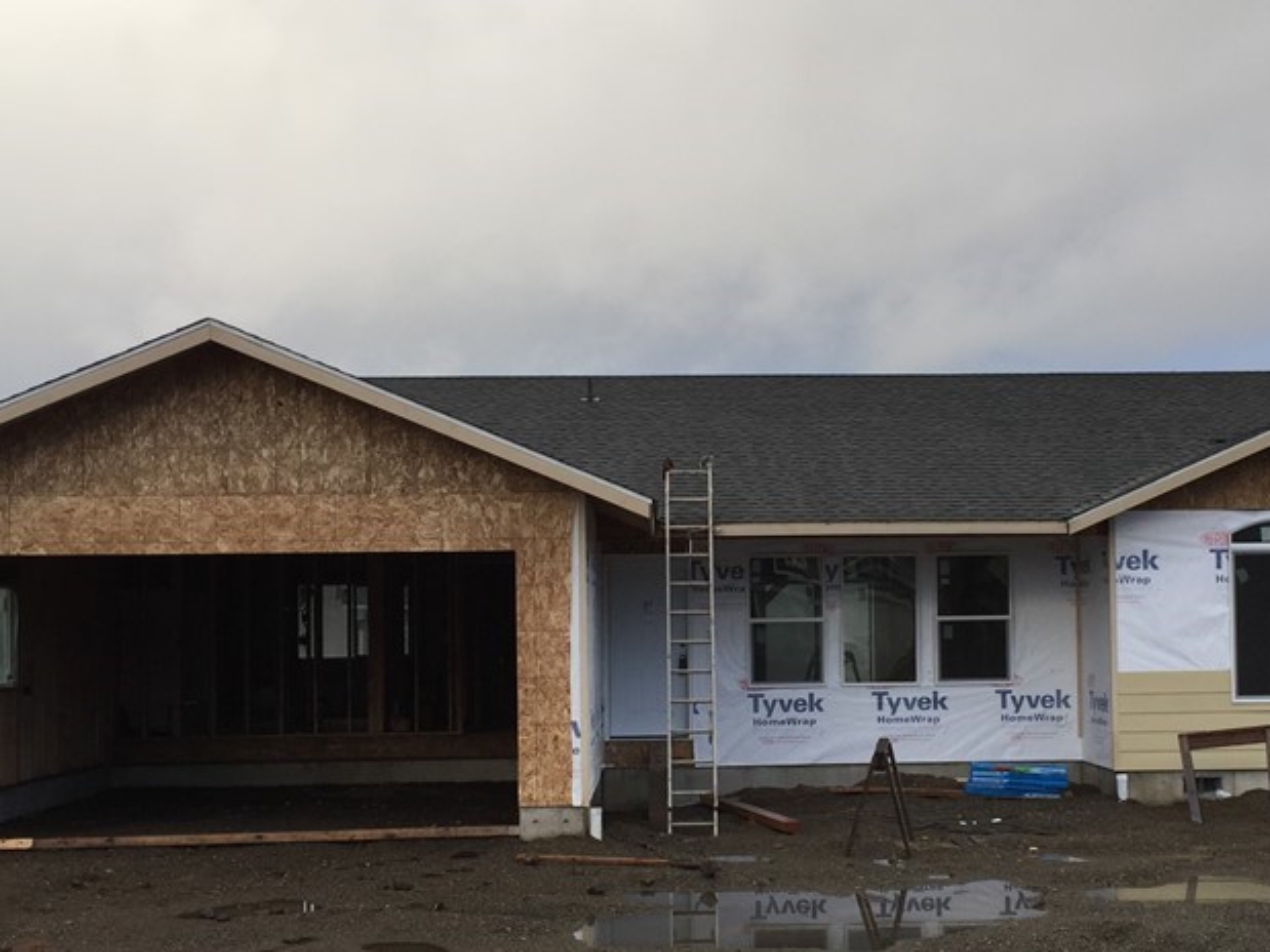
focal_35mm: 48
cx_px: 755
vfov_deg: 30.1
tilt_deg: +3.6
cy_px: 591
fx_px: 1761
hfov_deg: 39.5
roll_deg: +1.0
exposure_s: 1/391
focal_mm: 4.15
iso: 32
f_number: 2.2
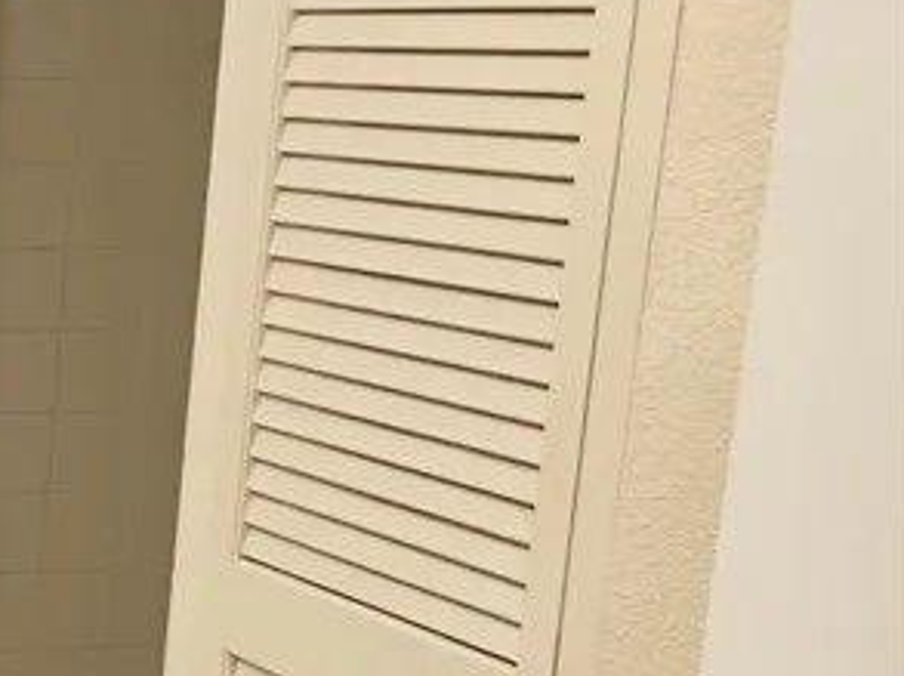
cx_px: -670
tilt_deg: -11.9
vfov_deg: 16.1
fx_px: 2374
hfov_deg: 17.8
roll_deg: -0.7
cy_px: 553
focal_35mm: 91
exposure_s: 1/60
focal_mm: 4.2
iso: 200
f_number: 1.6
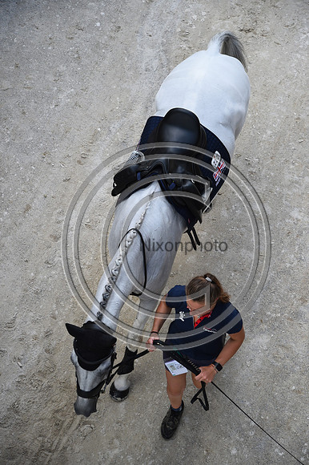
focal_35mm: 70
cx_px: 154
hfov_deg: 19.4
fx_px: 902
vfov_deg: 28.9
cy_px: 232
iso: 560
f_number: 4.5
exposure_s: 1/800
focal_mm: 70
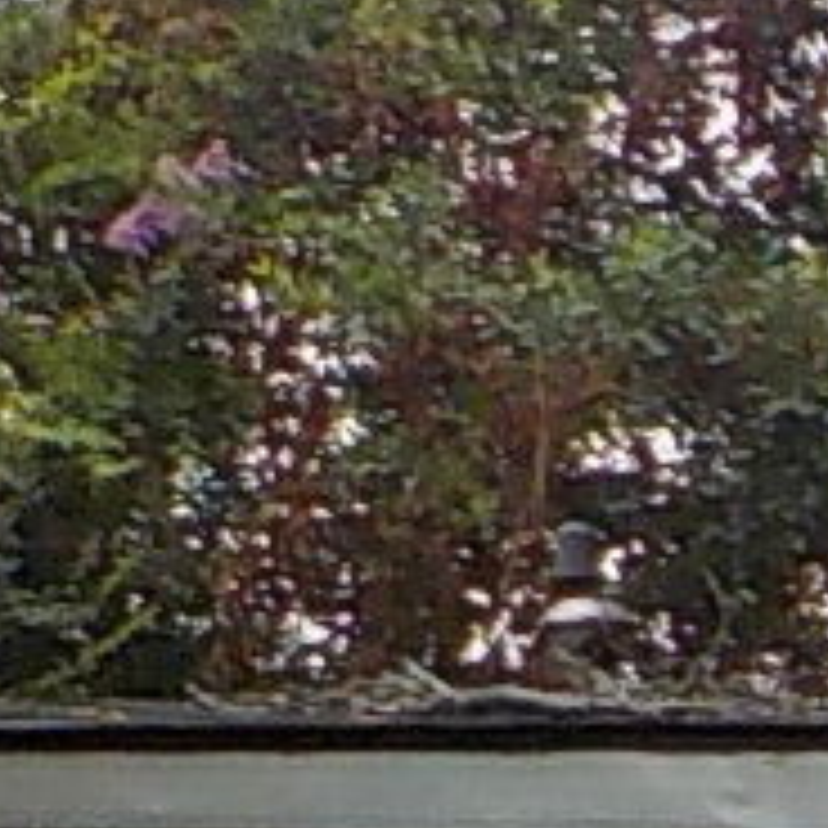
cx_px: 3406
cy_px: 1886
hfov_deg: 6.2
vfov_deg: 7.2
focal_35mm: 230
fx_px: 6224
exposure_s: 1/250
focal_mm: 4.1
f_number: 3.3
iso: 125
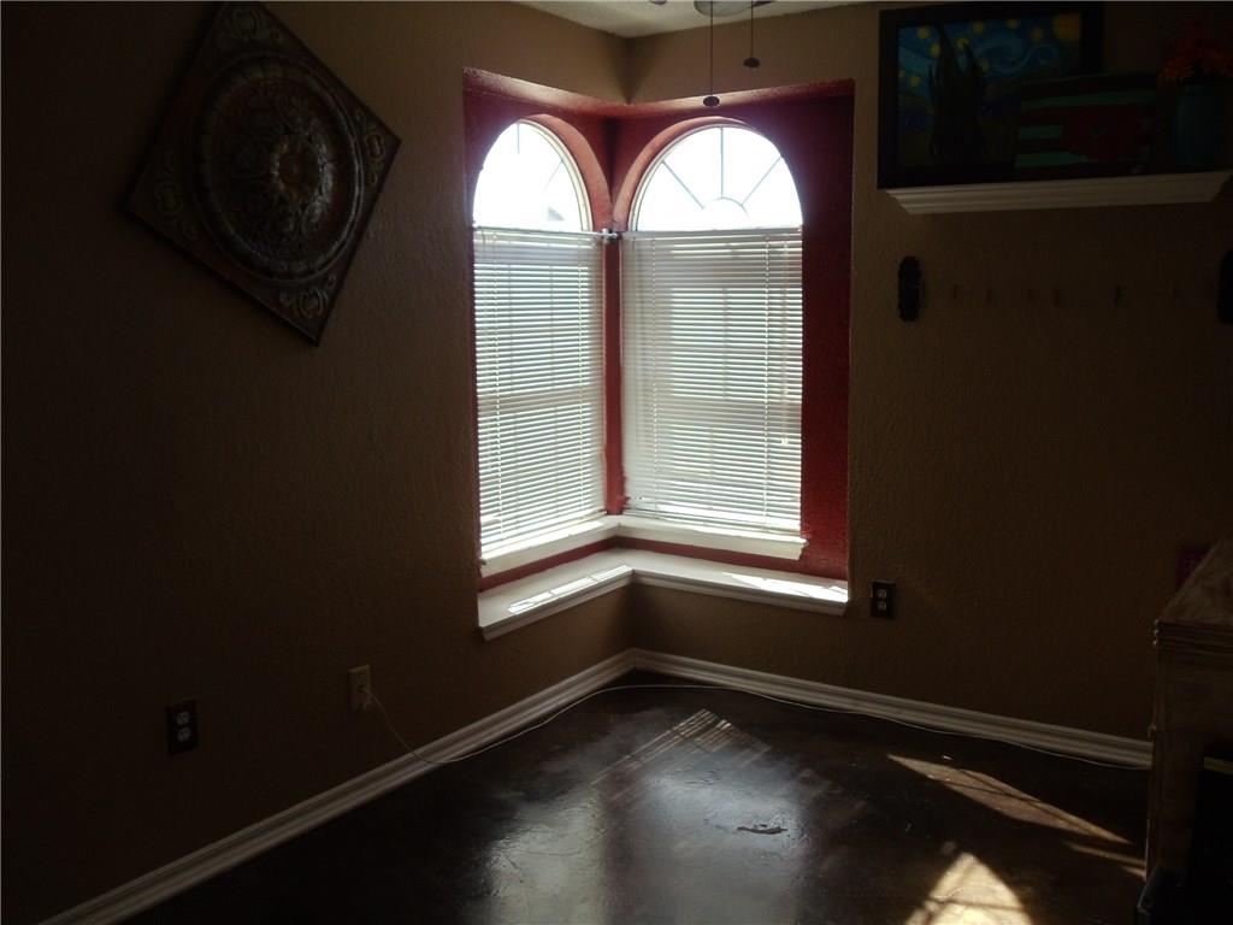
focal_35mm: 44
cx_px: 616
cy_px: 462
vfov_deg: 32.9
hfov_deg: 42.9
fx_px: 1567
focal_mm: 6
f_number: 3.5
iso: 80
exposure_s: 1/80
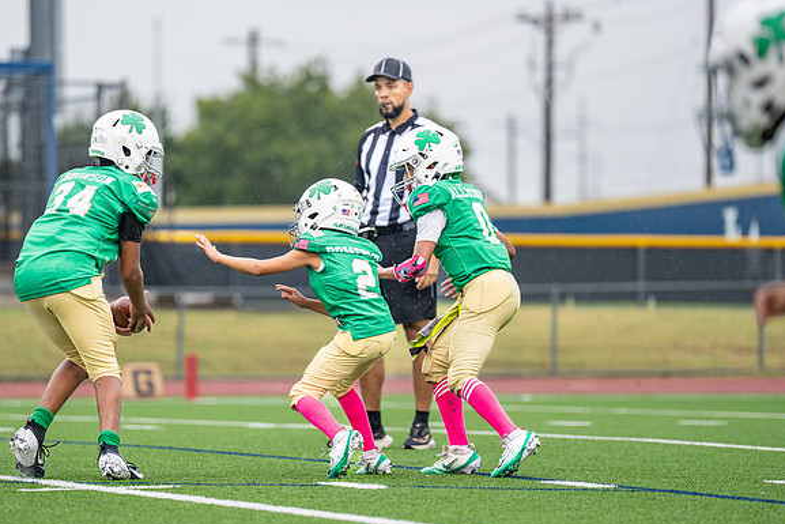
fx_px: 5758
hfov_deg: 7.8
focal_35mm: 264
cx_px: 322
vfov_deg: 5.2
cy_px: 288
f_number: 2.8
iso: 500
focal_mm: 200
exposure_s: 1/1000
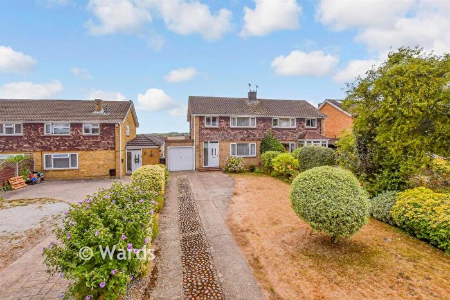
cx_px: 225
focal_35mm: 15
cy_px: 150
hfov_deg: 100.4
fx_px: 188
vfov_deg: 77.4
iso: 400
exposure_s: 1/1250
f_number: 8
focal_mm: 10
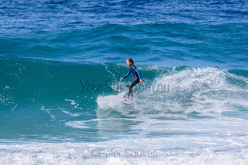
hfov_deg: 2.7
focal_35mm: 750
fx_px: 5168
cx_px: 124
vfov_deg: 1.8
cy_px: 82
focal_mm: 500
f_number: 5.6
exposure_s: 1/2000
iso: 320
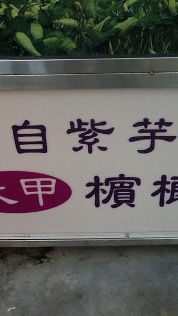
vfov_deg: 37.8
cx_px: 112
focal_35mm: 55
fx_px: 462
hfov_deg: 21.8
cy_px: 146
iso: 2500
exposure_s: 1/160
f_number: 4
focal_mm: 16
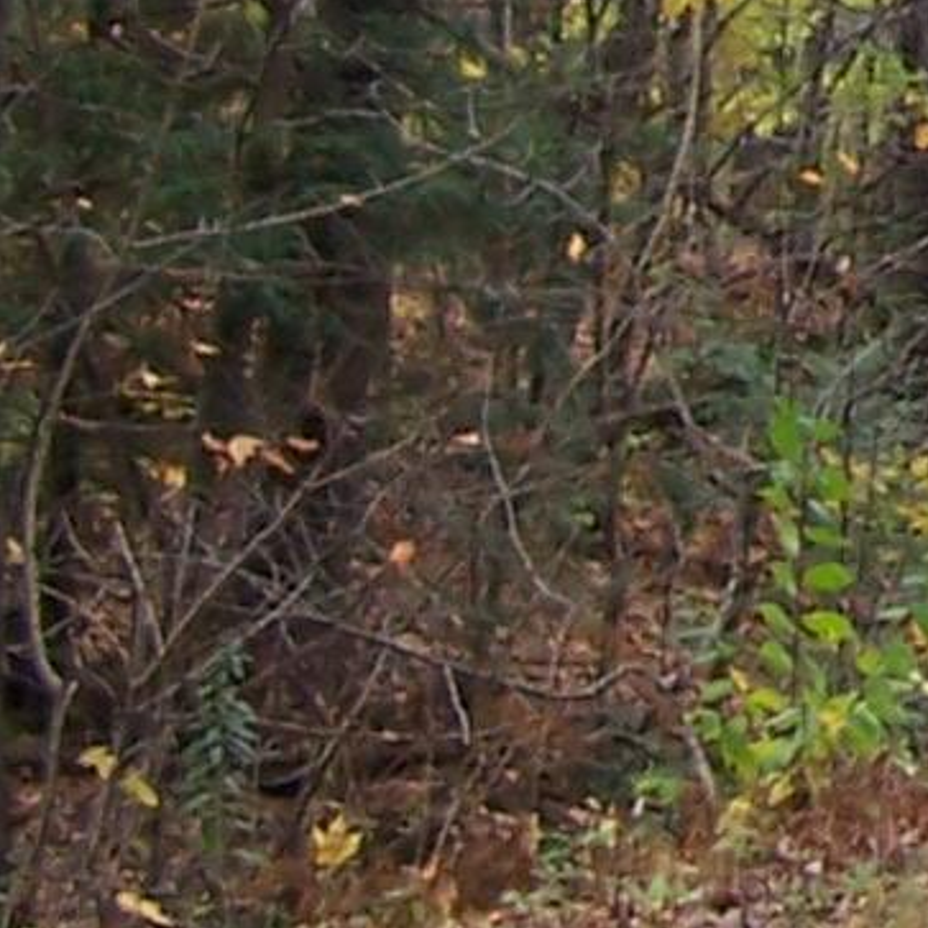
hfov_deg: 7.6
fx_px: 6460
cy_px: -378
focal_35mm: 213
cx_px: 2329
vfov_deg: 8.1
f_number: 2.8
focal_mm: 6.3
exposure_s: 1/45
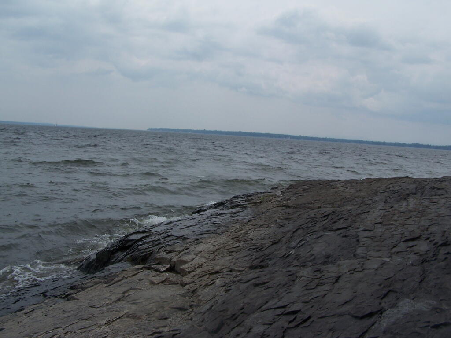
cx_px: 226
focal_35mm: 38
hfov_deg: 49.0
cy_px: 169
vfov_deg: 37.7
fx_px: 495
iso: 80
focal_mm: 6.3
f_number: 5.6
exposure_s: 1/1000
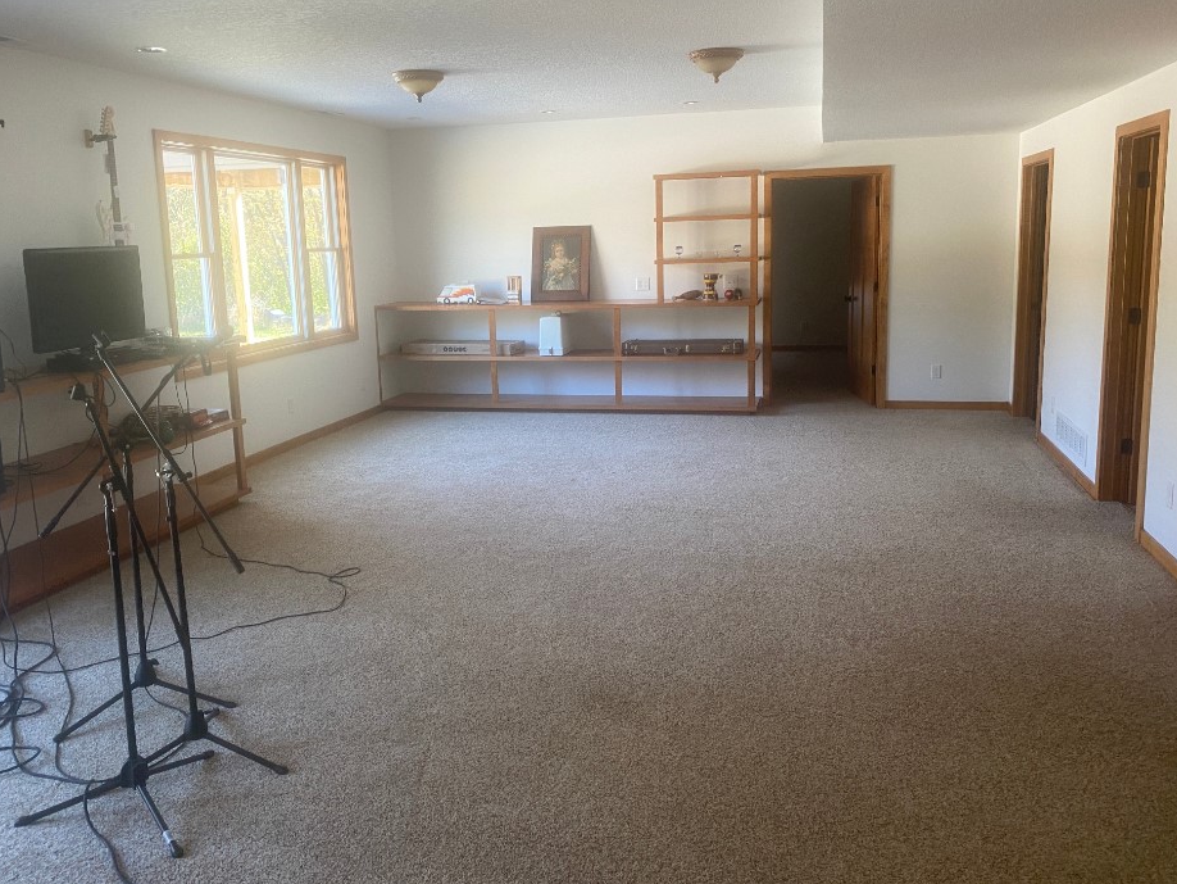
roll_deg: +1.9
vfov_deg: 48.2
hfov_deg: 61.6
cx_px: 571
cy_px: 408
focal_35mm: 29
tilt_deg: -8.8
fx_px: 986
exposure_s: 1/60
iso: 100
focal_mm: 4.25
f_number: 1.8
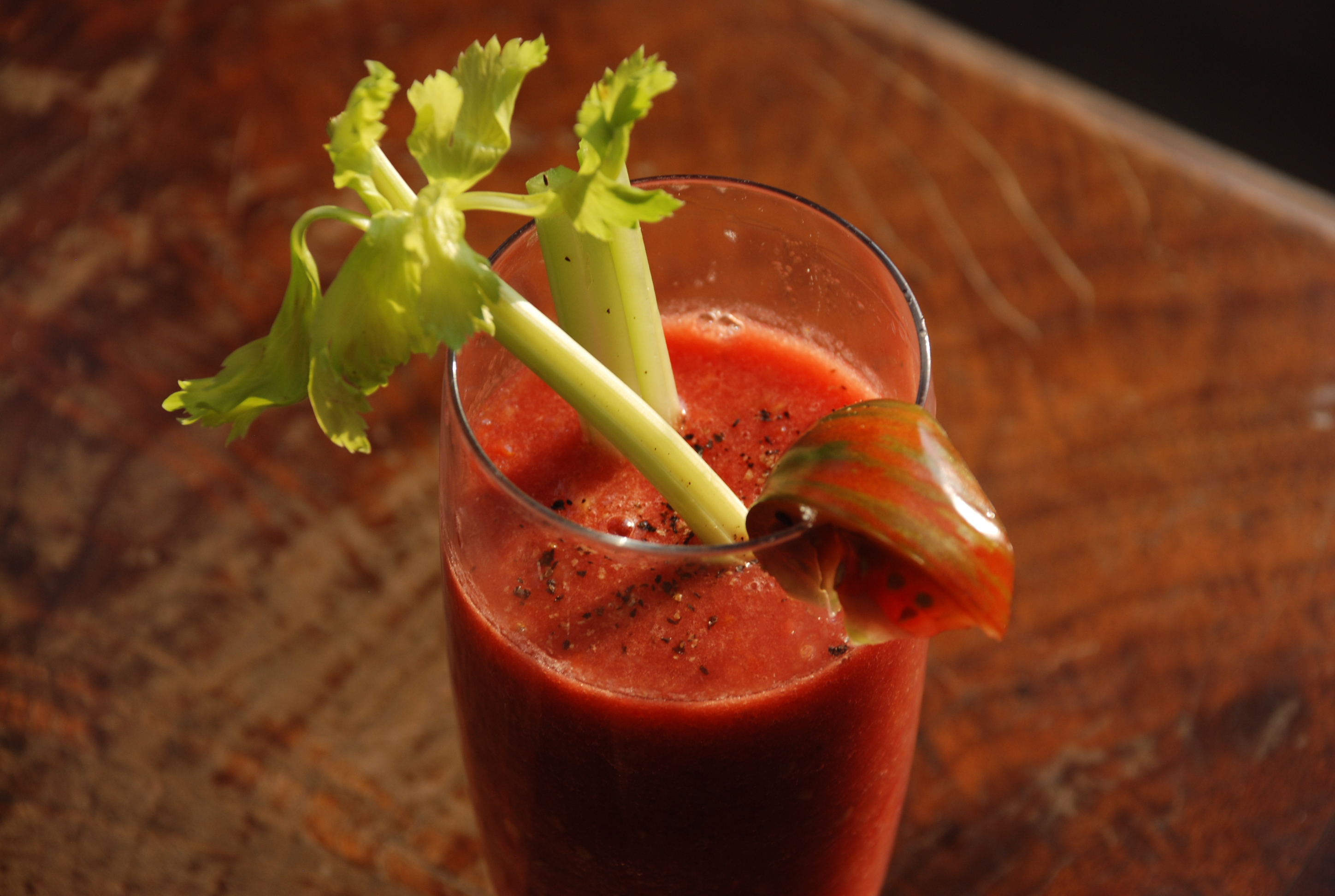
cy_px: 448
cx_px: 668
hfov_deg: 15.2
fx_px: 5017
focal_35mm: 135
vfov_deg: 10.2
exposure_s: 1/100
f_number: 5.6
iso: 160
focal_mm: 90
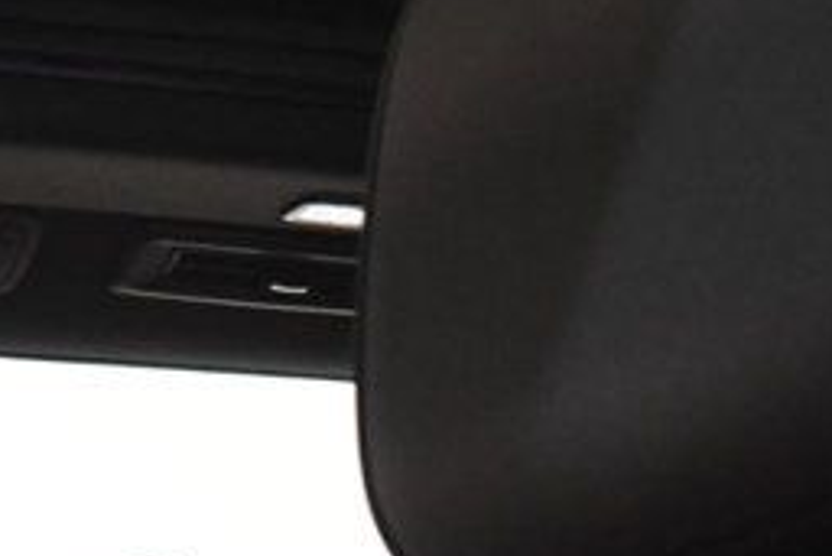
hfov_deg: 13.9
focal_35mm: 144
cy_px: -322
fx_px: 3330
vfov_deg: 9.2
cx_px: -88
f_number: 3.8
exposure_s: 1/60
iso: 4000
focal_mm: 24
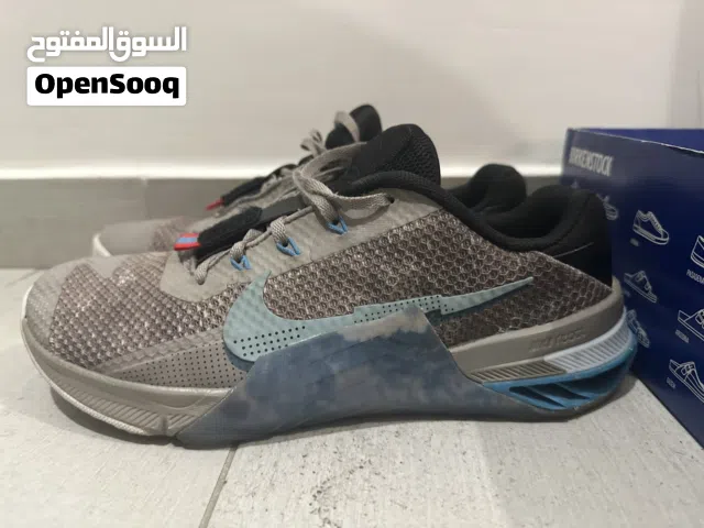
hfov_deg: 71.6
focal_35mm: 24
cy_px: 264
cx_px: 352
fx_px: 488
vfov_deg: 56.8
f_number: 1.78
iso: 800
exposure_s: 1/50
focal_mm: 6.86
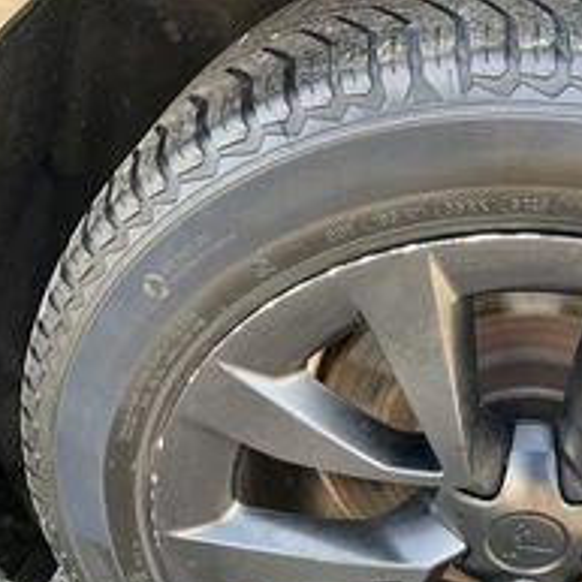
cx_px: 540
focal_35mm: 53
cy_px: 449
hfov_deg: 30.6
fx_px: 1008
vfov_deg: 31.5
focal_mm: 3
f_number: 1.8
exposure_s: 1/122
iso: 50
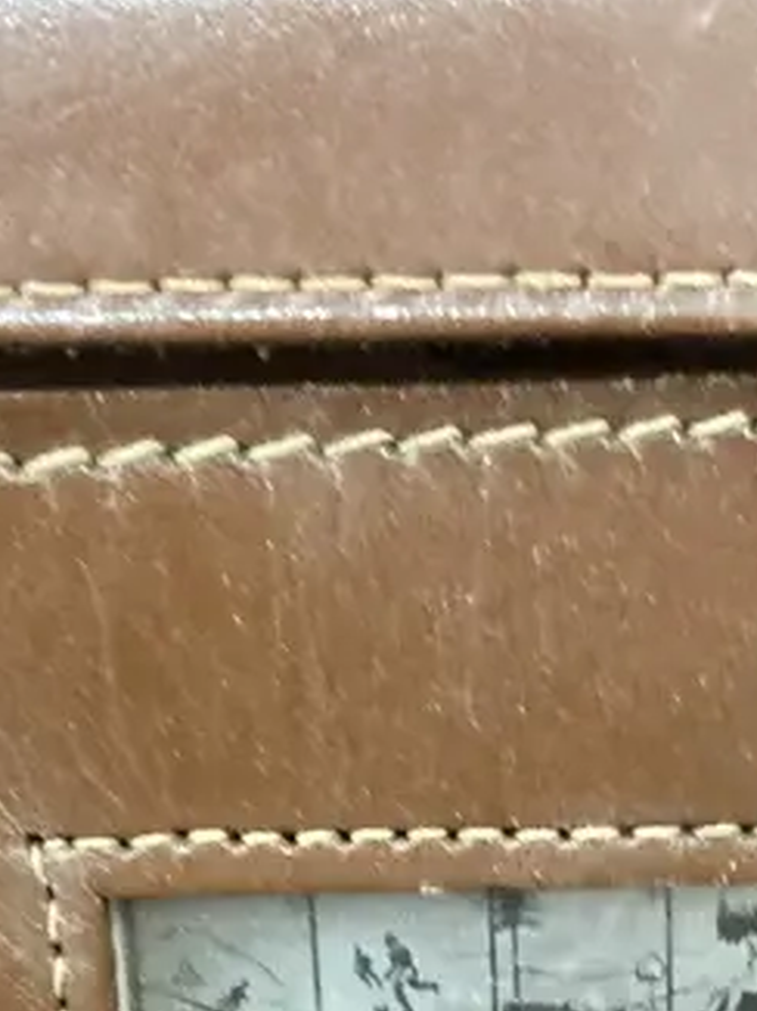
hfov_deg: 16.7
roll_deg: +0.6
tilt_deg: -23.4
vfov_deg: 21.4
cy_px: 1023
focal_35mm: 88
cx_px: 543
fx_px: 2569
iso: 500
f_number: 1.8
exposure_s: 1/25
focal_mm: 3.99
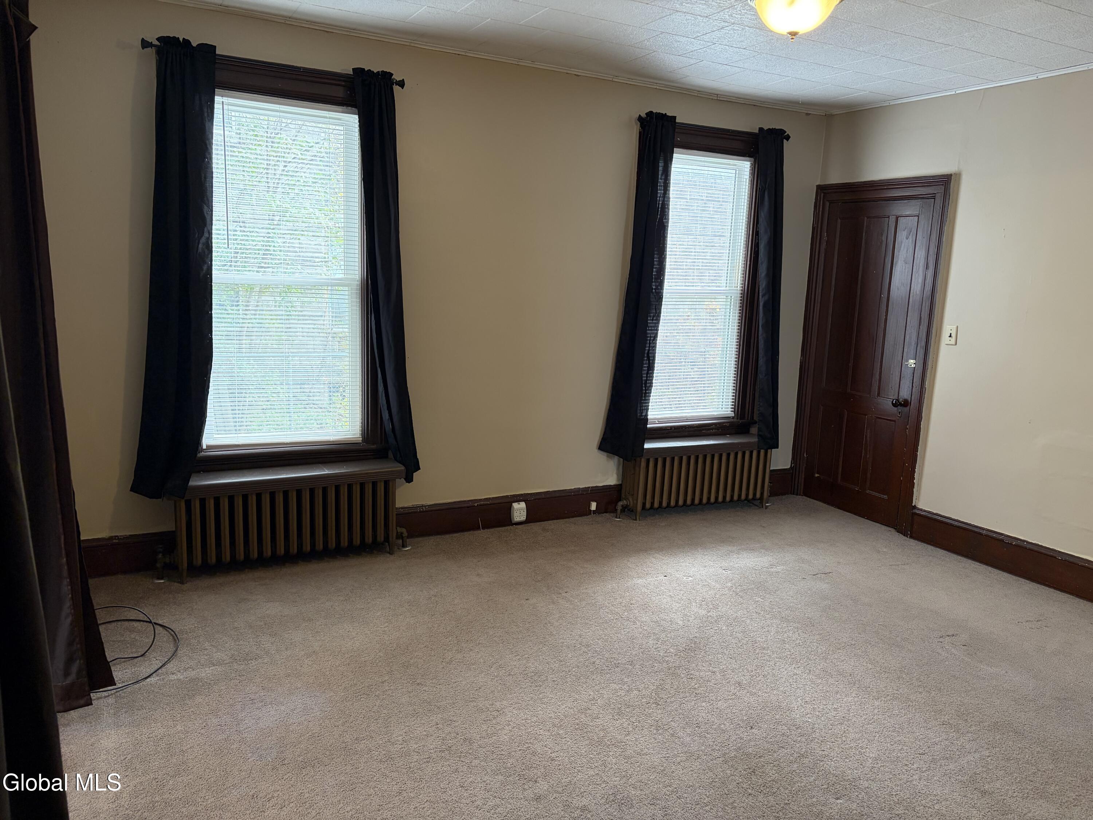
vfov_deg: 53.1
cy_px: 410
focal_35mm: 26
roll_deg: -1.9
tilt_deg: -9.0
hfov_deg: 67.3
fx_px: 821
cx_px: 546
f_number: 1.6
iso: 160
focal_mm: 5.96
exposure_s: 1/60
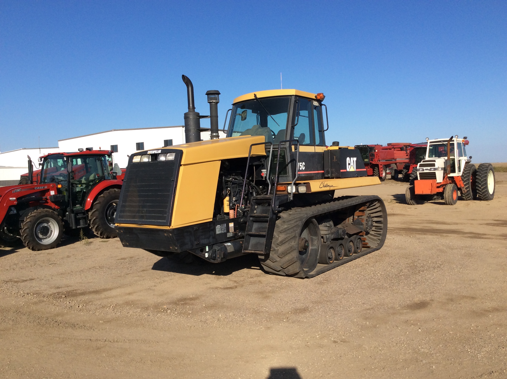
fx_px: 468
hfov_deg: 56.9
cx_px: 254
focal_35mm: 32
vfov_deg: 44.1
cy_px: 190
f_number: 2.4
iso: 32
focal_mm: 3.3
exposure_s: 1/1634
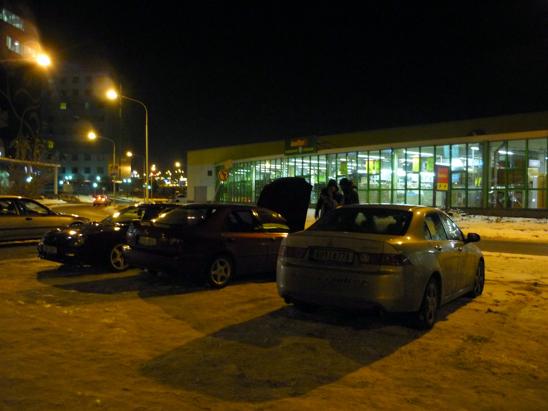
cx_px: 274
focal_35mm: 33
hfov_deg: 55.4
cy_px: 206
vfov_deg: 42.9
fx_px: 522
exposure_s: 1/8
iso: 400
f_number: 2.8
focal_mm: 5.5
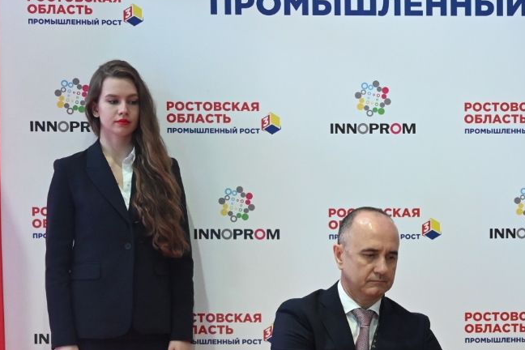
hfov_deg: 21.0
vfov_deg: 14.3
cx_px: 464
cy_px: 312
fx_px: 1385
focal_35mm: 95
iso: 4000
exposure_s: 1/400
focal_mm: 38
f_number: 4
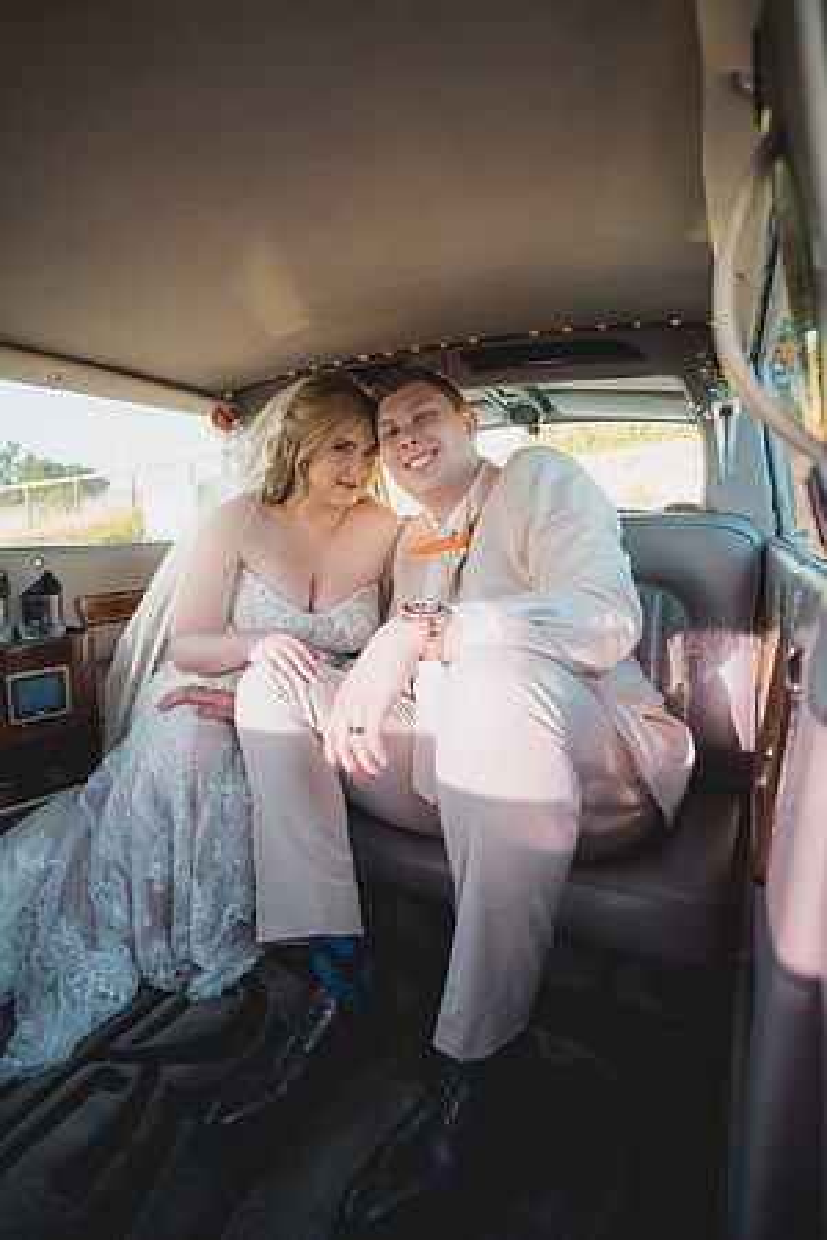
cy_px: 620
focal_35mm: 18
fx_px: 620
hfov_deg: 67.4
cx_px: 414
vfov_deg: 90.0
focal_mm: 18
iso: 125
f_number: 2.8
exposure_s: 1/40
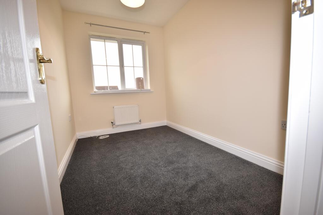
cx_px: 162
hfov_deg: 100.4
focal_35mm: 15
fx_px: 135
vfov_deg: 77.3
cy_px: 108
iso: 400
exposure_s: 1/60
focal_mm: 10
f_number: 5.6
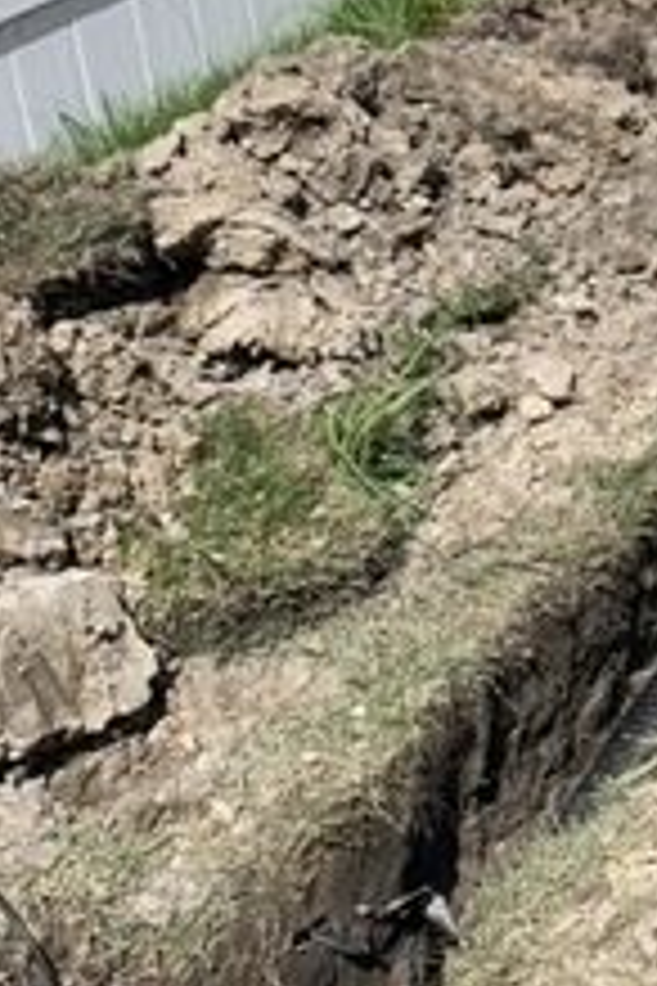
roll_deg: +3.3
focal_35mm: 79
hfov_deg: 15.6
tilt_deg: -23.6
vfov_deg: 25.2
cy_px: 198
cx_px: 1053
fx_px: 2162
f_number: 1.8
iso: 25
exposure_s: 1/2364
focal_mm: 4.25
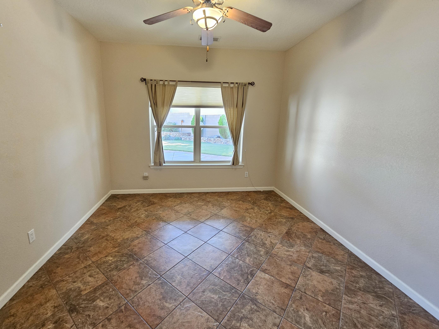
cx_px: 204
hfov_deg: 101.9
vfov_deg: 85.6
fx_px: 178
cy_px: 159
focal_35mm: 14
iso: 320
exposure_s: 1/60
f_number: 2.2
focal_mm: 2.2
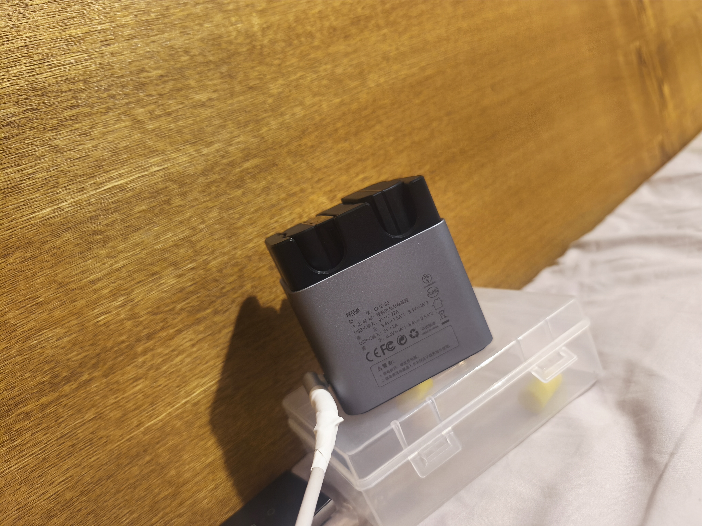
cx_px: 351
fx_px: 466
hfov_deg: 73.9
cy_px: 263
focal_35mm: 23
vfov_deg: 58.9
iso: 1250
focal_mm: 5.84
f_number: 1.6
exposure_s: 1/32.5
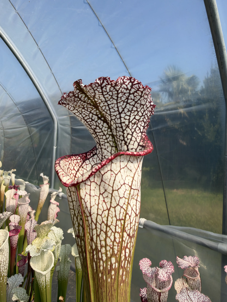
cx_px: 114
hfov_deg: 54.9
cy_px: 151
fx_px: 219
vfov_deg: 69.4
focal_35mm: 25
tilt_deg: +1.7
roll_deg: -1.7
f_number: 2.2
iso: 25
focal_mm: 2.22
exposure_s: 1/777
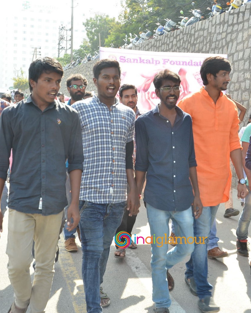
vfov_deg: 39.5
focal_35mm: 47
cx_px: 161
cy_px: 156
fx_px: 436
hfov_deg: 31.9
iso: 400
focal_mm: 22
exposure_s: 1/125
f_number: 6.3
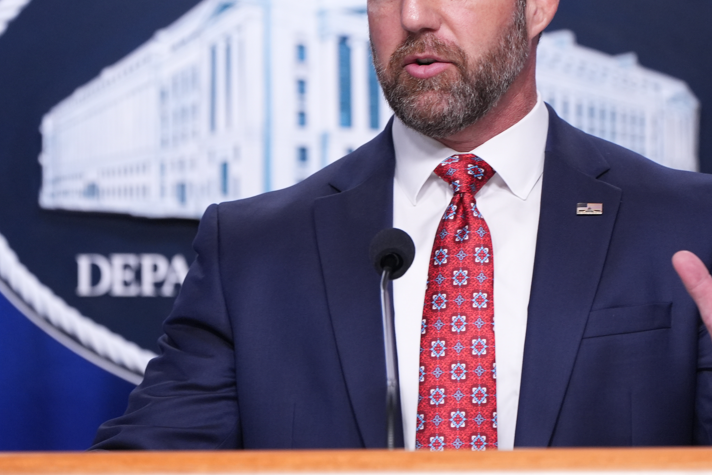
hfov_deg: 4.1
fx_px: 9948
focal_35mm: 503
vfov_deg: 2.7
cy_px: 174
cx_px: 370
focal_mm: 345
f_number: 5.6
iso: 2500
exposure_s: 1/160
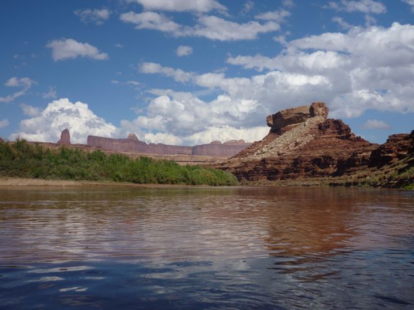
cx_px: 207
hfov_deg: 49.0
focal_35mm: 38
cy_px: 155
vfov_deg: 37.7
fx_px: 454
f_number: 4
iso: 80
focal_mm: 6.8
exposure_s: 1/1000
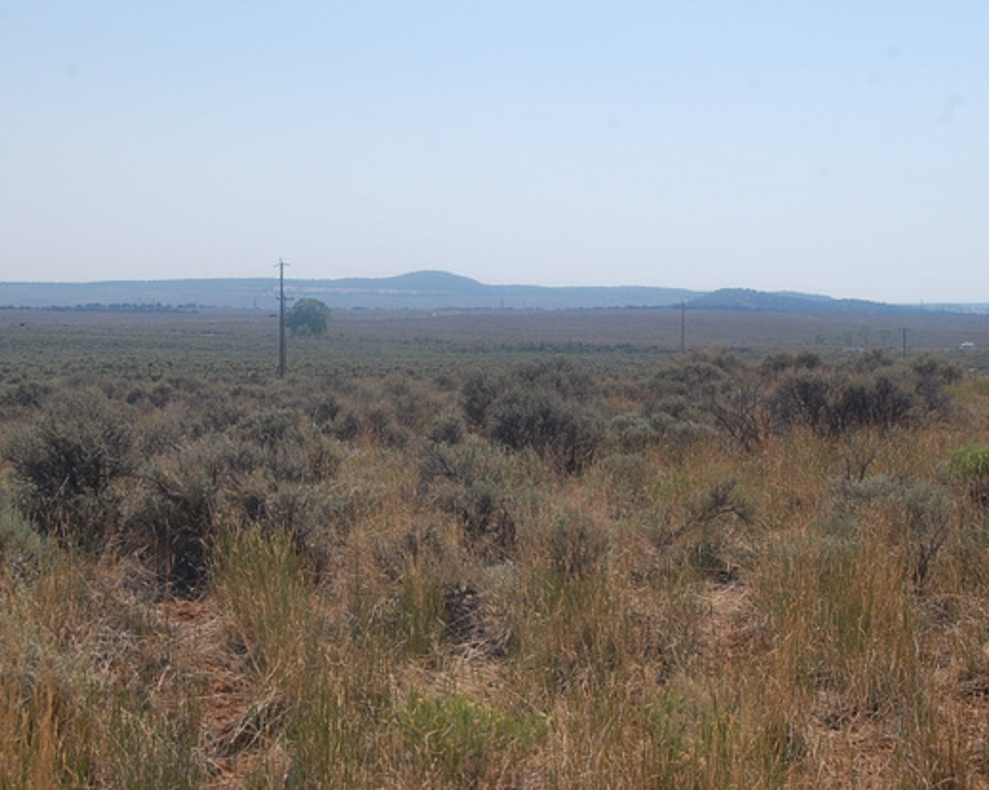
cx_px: 529
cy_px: 393
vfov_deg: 21.0
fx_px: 2136
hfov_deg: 26.1
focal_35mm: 73
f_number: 9
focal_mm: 42
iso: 200
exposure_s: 1/500
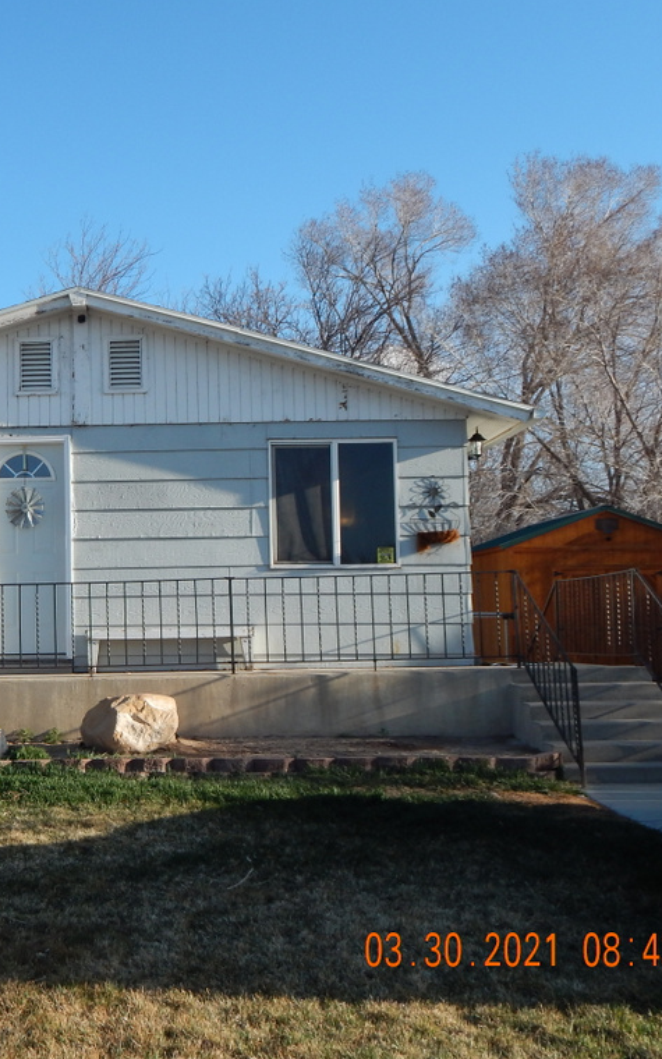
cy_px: 527
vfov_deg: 40.3
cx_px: 91
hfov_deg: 25.2
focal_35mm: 50
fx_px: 1443
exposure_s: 1/800
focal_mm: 6.1
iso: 125
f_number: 3.3
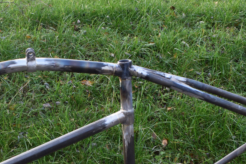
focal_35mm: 67
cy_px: 174
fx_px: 458
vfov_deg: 19.6
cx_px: 73
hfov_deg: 29.8
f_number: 5.6
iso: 400
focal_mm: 18
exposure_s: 1/125
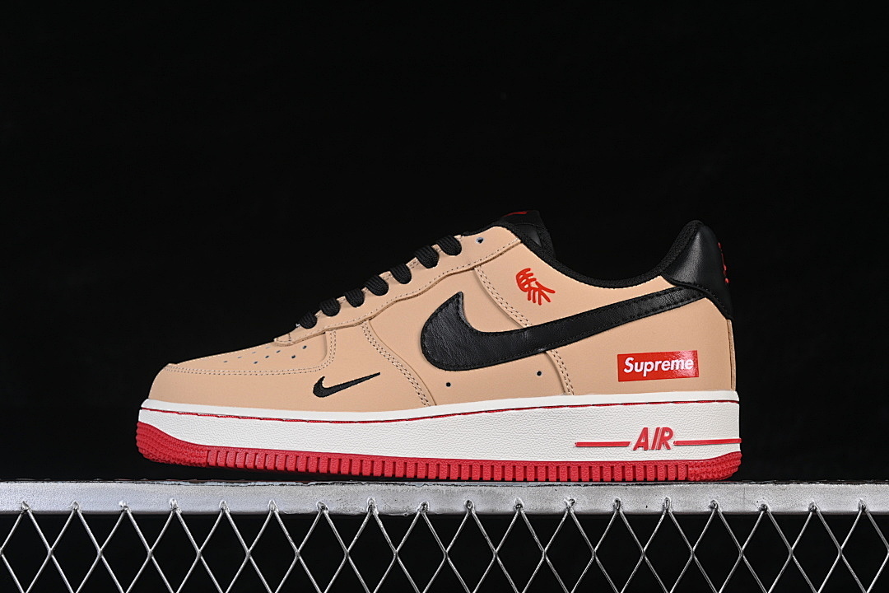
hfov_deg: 27.0
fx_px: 1852
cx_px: 444
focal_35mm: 75
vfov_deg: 18.2
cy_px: 296
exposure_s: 1/80
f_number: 8
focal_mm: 50
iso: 160
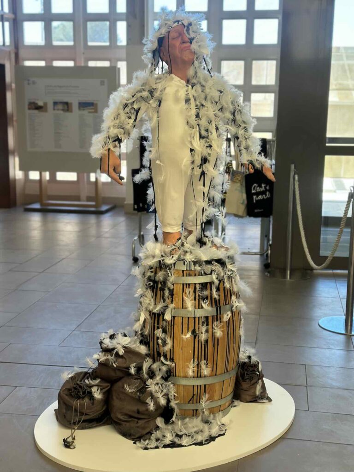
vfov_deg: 39.7
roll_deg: -1.4
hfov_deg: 30.3
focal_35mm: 48
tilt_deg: -7.4
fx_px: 654
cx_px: 177
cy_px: 236
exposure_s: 1/259
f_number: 1.78
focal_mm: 6.86
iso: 80
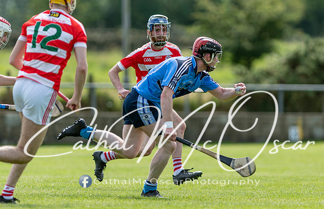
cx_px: 200
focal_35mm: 580
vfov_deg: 2.3
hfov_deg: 3.6
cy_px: 111
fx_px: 5172
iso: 110
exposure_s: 1/1600
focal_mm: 300
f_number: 2.8
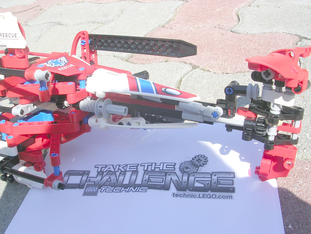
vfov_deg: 37.7
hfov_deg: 49.0
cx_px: 156
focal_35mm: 38
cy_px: 117
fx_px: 341
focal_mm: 5.8
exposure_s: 1/260
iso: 50
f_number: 5.6
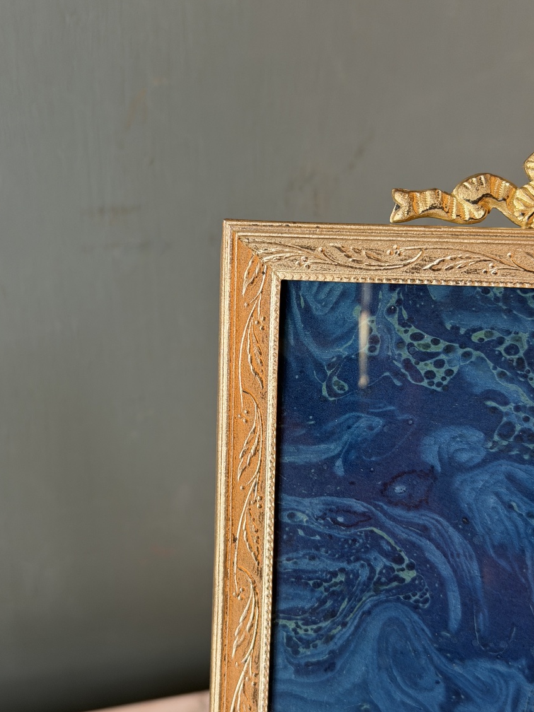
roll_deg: -1.0
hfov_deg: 28.6
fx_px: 1049
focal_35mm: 51
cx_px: 270
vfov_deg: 37.5
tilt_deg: -25.0
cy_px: 353
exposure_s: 1/60
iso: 160
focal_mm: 6.76
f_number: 1.78
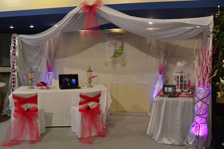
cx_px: 112
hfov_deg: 53.1
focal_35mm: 36
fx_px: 224
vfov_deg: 36.8
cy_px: 74
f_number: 6.3
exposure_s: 1/160
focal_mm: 24
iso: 3200
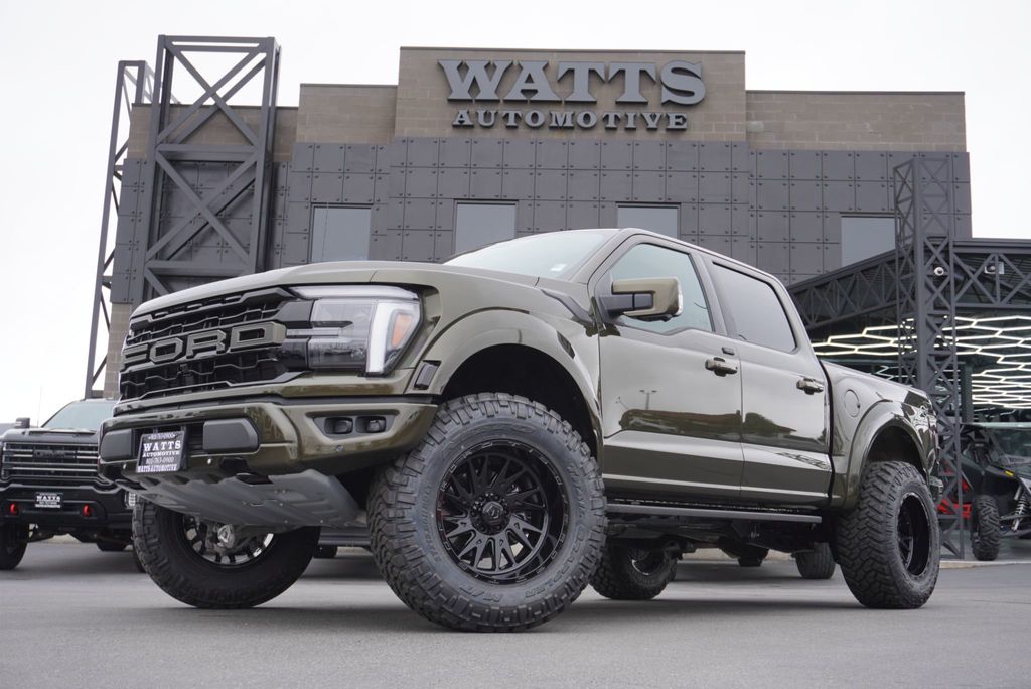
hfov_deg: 49.5
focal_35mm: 39
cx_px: 516
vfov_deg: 34.3
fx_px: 1118
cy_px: 344
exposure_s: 1/80
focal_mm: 26
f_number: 5
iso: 100
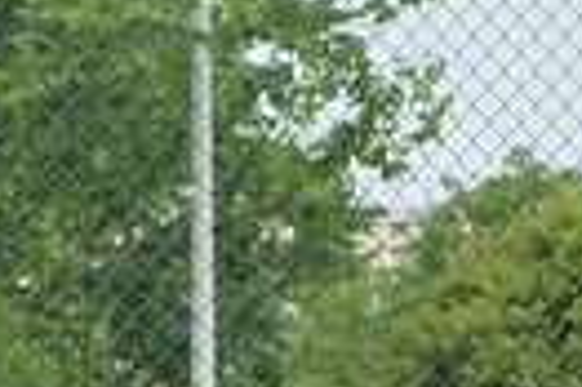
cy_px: 1005
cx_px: -142
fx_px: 9026
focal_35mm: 559
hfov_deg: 3.7
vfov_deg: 2.4
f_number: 5.3
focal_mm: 70
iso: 125
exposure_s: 1/40
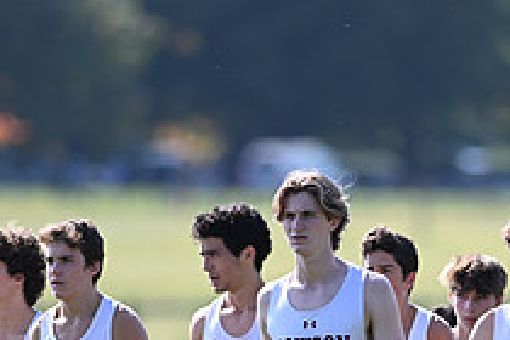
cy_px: 363
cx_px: 355
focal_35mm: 830
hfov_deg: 2.5
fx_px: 11757
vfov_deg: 1.7
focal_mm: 300
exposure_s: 1/1600
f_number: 2.8
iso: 200
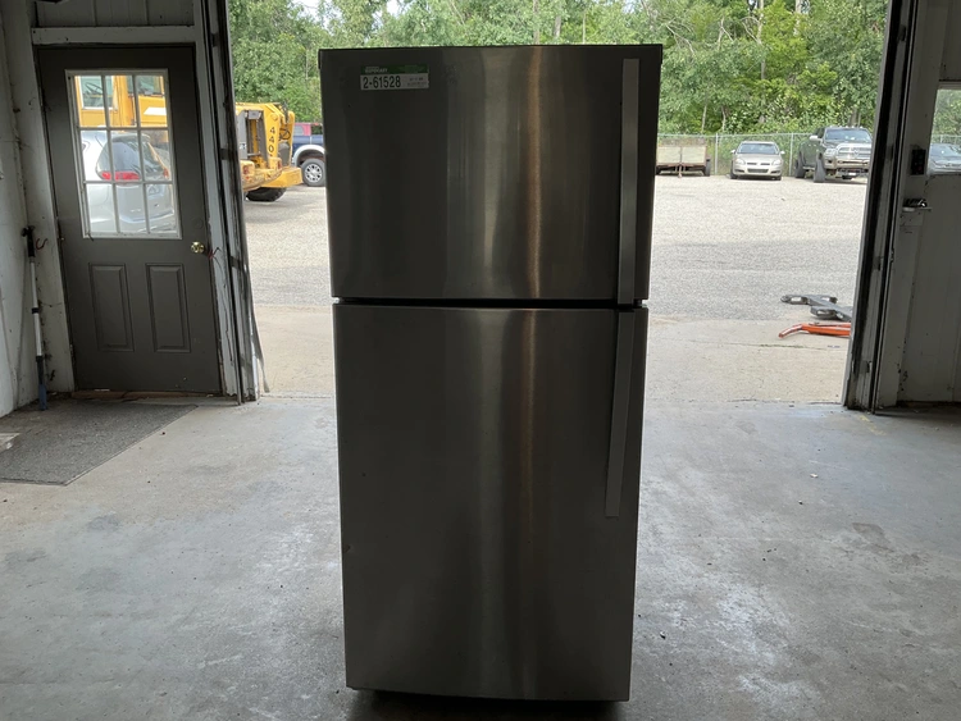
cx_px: 480
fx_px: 805
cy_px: 360
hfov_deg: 61.6
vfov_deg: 48.3
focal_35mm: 29
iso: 20
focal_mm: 3
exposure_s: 1/161
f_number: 1.8
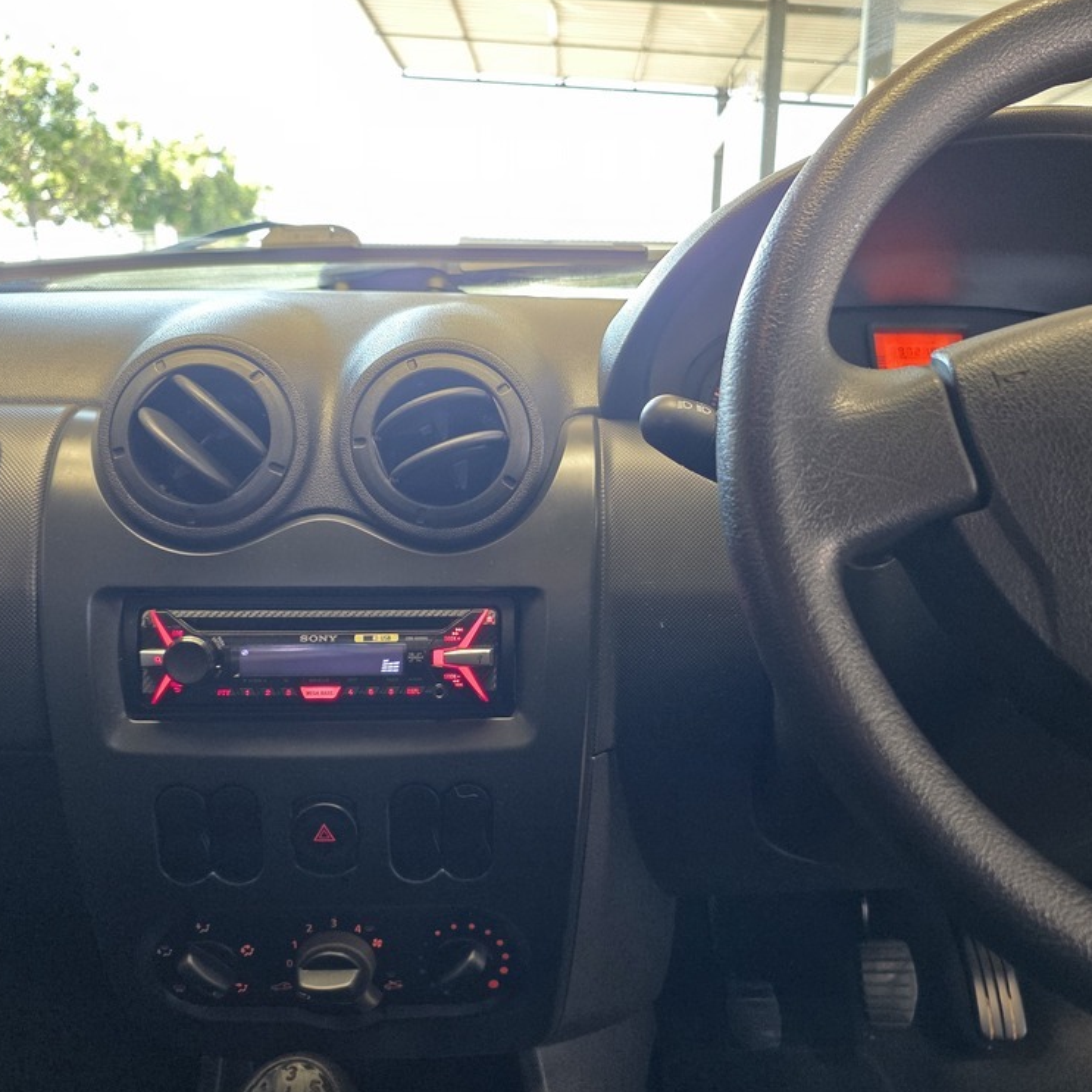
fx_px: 999
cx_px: 544
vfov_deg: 57.3
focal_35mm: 28
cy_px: 560
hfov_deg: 57.3
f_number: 1.7
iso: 320
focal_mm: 6.25
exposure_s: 1/100
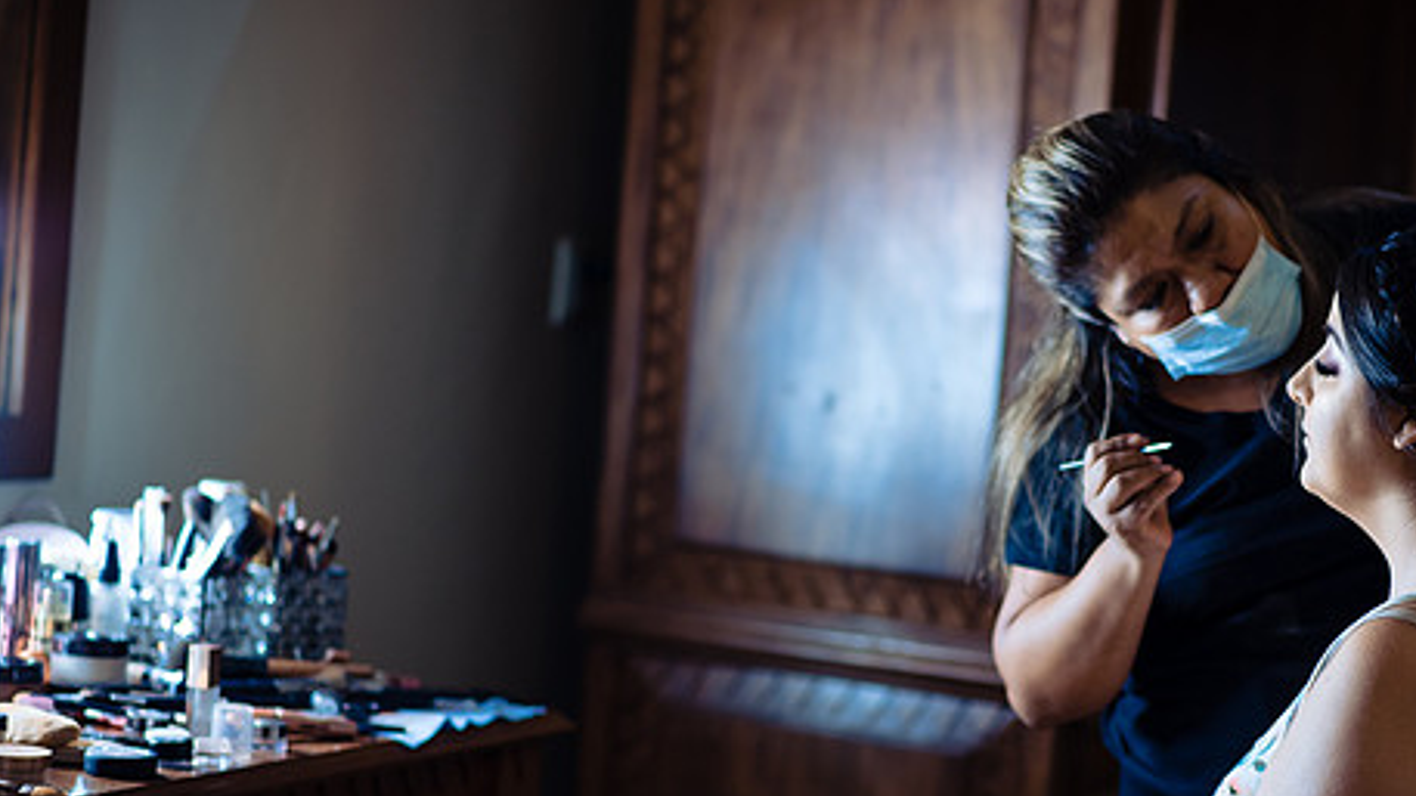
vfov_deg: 10.7
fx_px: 4243
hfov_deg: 18.9
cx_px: 886
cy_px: 485
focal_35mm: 113
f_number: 2.2
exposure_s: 1/100
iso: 320
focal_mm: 85
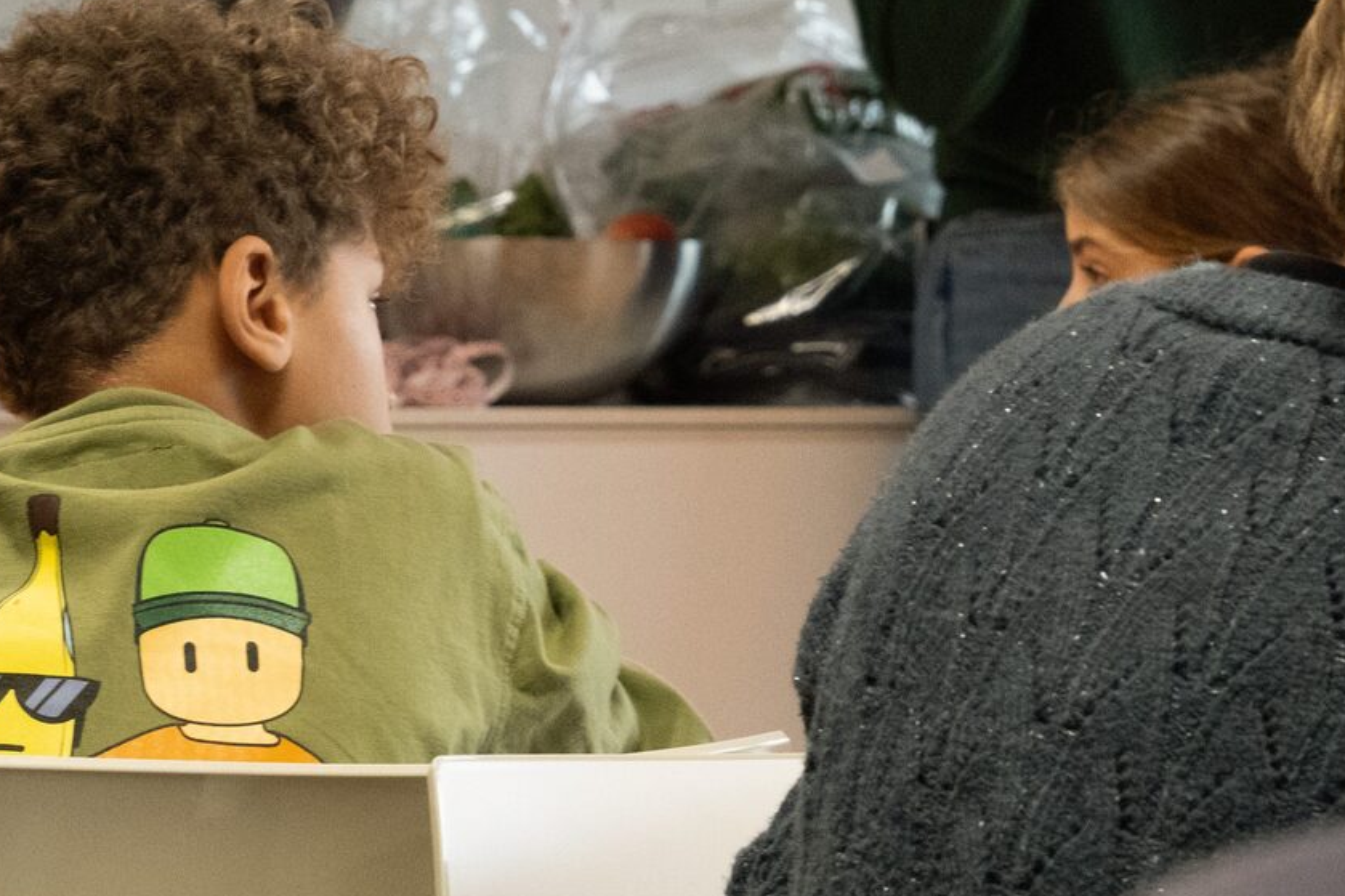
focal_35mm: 191
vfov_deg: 7.2
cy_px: 151
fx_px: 7134
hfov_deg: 10.8
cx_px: 601
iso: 10000
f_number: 10
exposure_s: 1/100
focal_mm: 89
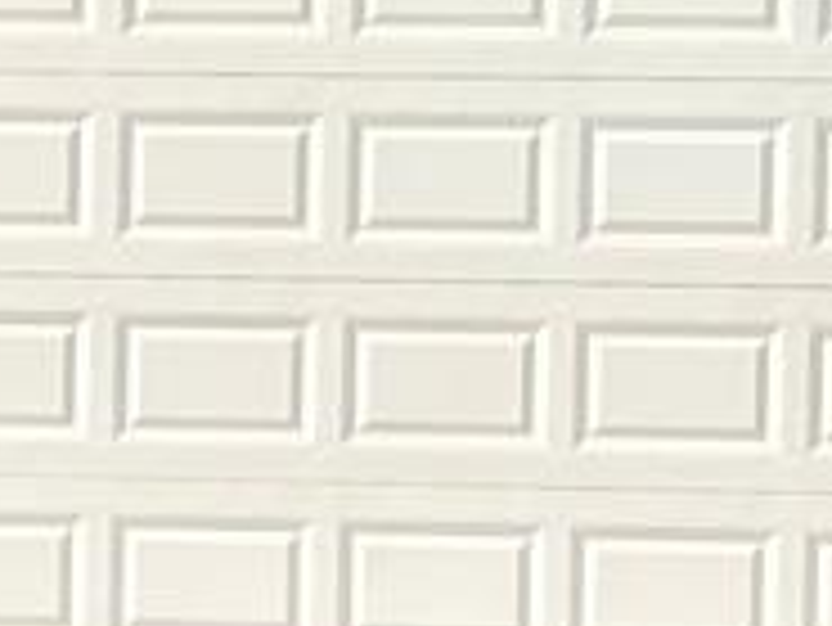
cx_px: -216
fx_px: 3463
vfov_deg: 10.3
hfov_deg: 13.3
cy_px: 405
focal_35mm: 144
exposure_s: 1/4329
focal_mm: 5.96
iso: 50
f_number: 1.6
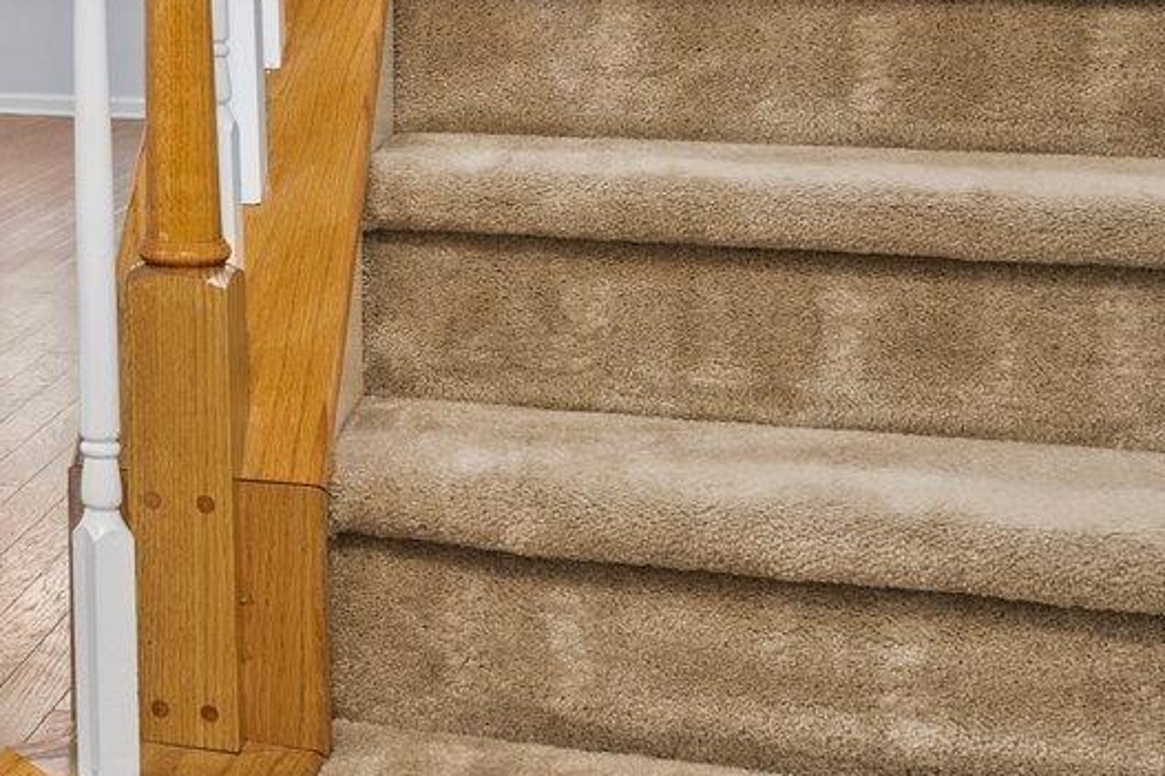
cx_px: -374
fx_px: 2264
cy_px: -45
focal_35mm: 70
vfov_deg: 18.8
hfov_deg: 24.8
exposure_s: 1.5
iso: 400
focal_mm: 18
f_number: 8
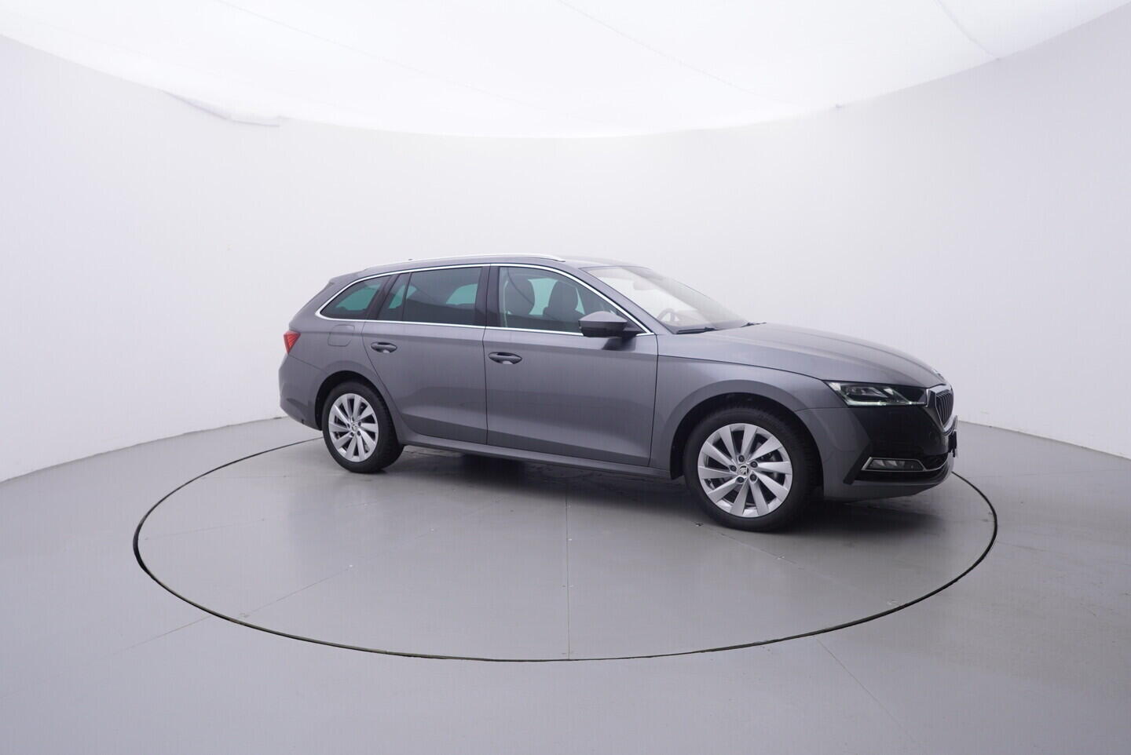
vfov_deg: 56.2
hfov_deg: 77.3
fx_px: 707
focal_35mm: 22
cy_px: 378
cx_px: 566
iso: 200
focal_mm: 15
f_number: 5
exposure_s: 1/80
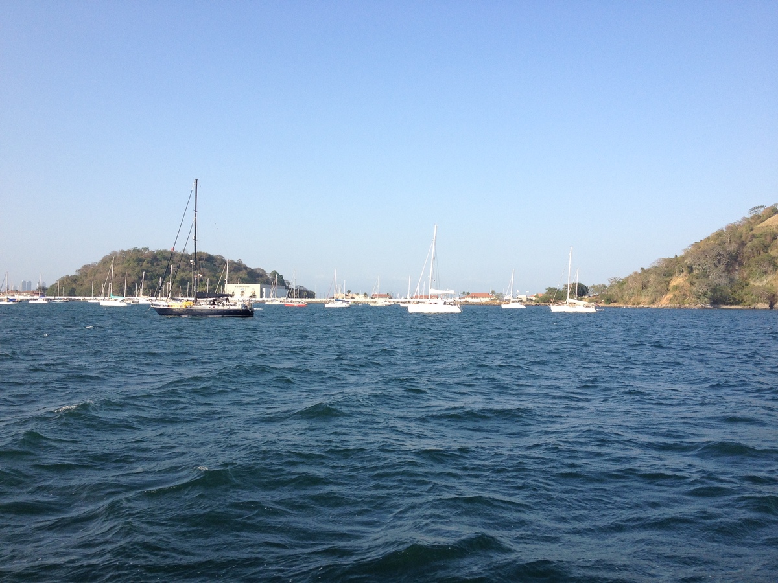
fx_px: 787
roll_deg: -0.7
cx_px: 389
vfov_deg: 40.7
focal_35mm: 35
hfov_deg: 52.6
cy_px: 292
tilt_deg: -2.1
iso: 50
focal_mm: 4.28
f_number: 2.4
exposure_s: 1/1062
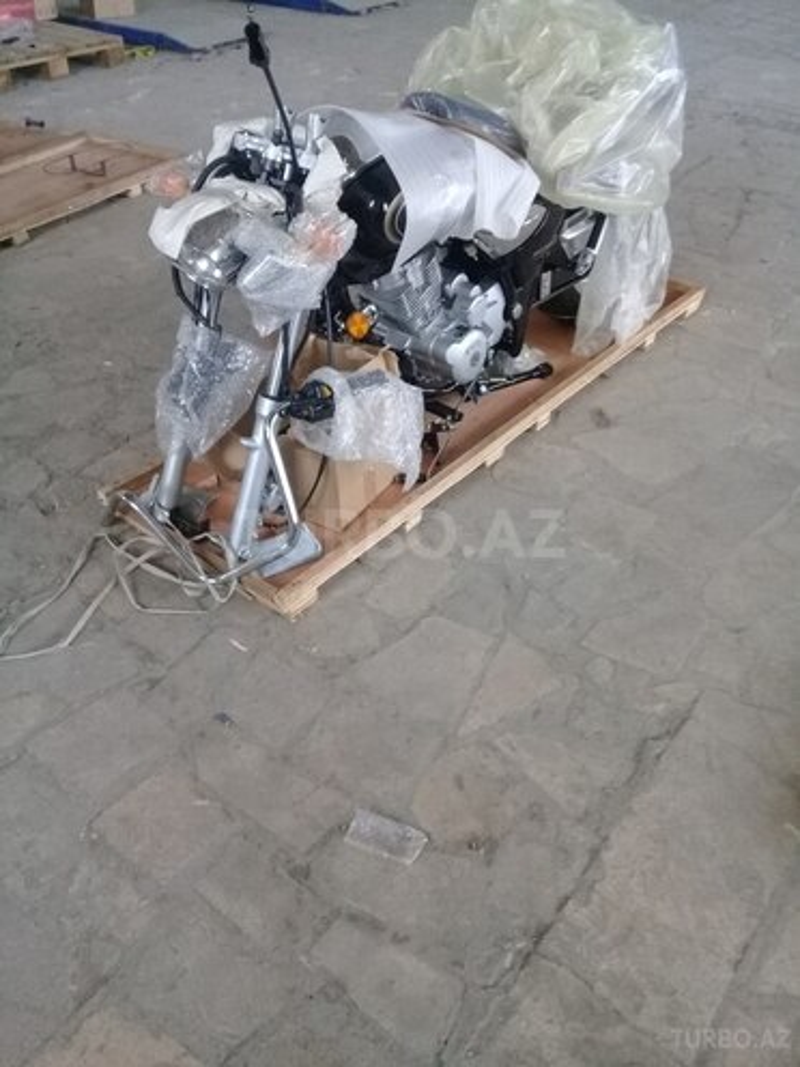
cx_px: 400
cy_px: 534
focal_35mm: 31
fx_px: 955
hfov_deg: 45.4
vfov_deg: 58.4
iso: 200
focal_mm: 3.3
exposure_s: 1/33
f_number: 2.2
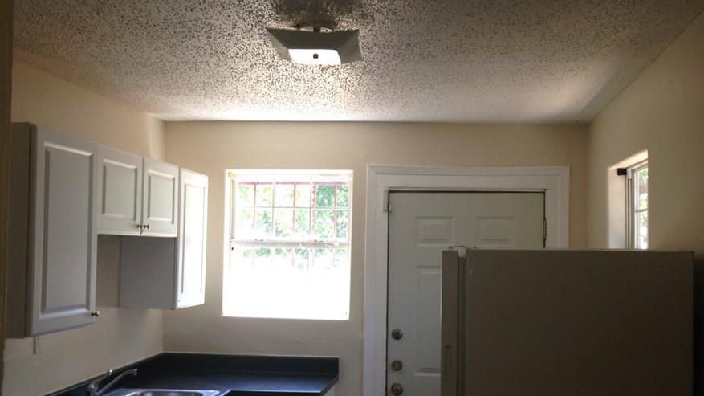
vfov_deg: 28.3
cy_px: 227
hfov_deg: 48.4
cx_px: 348
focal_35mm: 42
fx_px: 784
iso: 50
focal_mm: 4.13
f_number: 2.4
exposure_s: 1/40
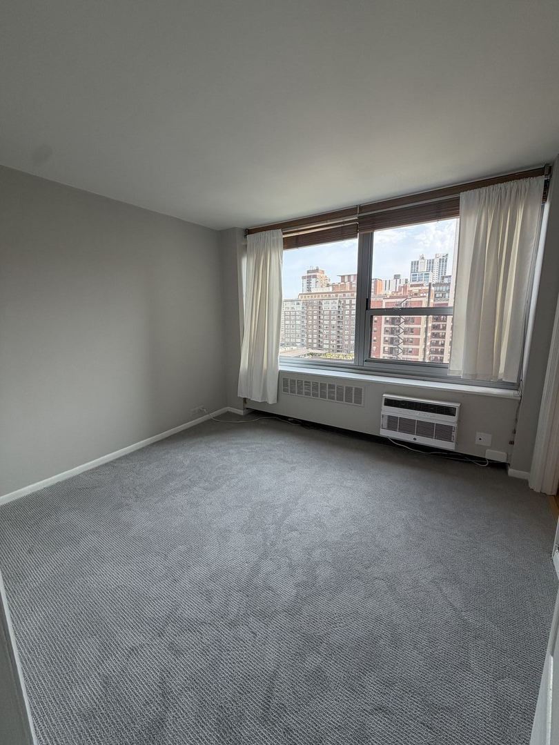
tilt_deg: -11.2
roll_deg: +0.5
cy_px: 372
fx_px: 301
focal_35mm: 14
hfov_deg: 85.7
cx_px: 280
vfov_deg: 102.1
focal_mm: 2.22
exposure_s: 1/121
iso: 64
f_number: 2.2
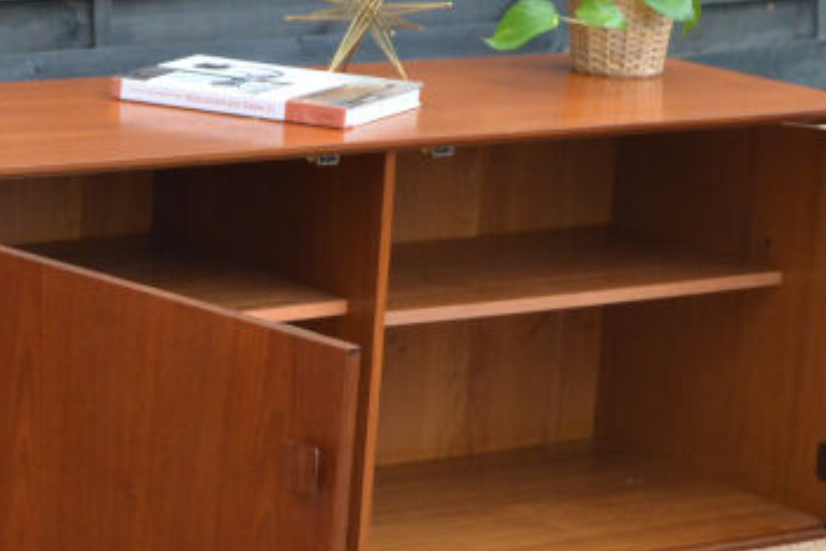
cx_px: -28
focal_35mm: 146
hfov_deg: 13.8
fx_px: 3350
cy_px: 268
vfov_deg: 9.4
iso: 1600
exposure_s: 1/400
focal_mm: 38
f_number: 4.8
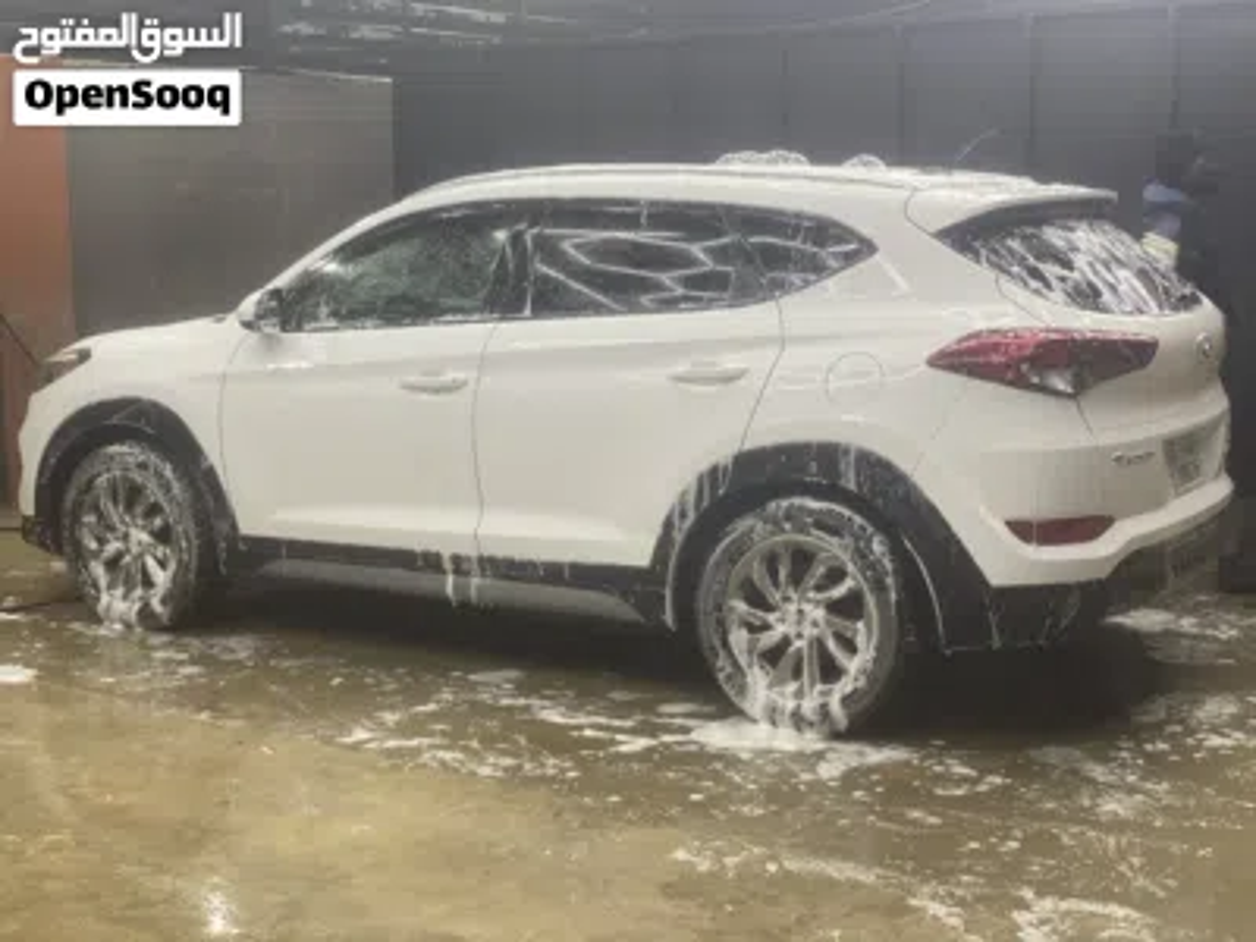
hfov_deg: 36.8
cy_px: 471
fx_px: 1887
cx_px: 628
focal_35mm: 52
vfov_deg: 28.0
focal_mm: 6
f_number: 2
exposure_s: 1/100
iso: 100
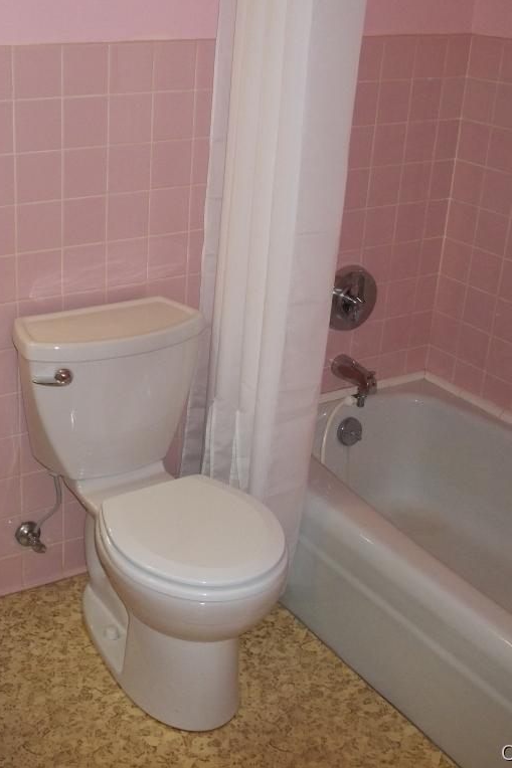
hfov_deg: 28.9
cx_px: 150
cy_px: 383
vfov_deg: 42.8
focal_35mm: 46
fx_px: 982
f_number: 3.3
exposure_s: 1/30
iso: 160
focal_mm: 5.9
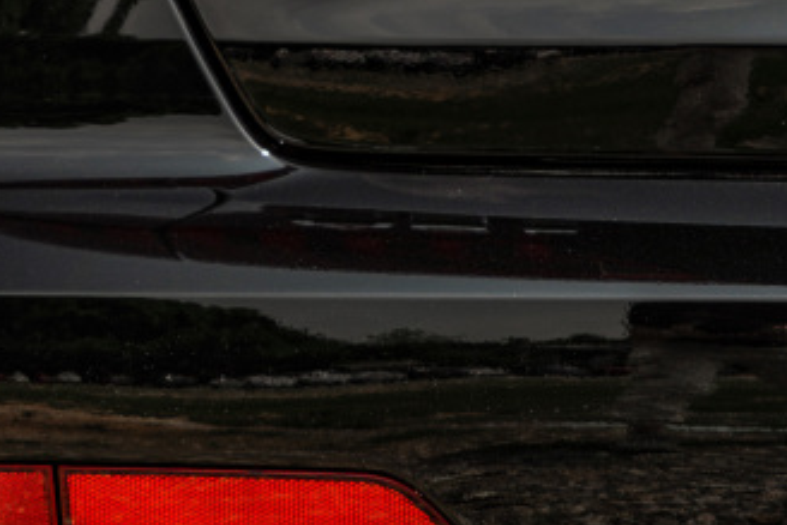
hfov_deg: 7.5
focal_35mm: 273
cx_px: 110
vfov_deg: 5.0
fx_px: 5970
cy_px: -144
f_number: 6.3
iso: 100
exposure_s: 1/200
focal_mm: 83
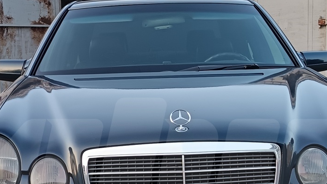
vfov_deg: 15.0
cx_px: 180
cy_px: 149
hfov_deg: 26.5
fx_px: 693
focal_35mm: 80
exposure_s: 1/100
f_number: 1.75
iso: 508
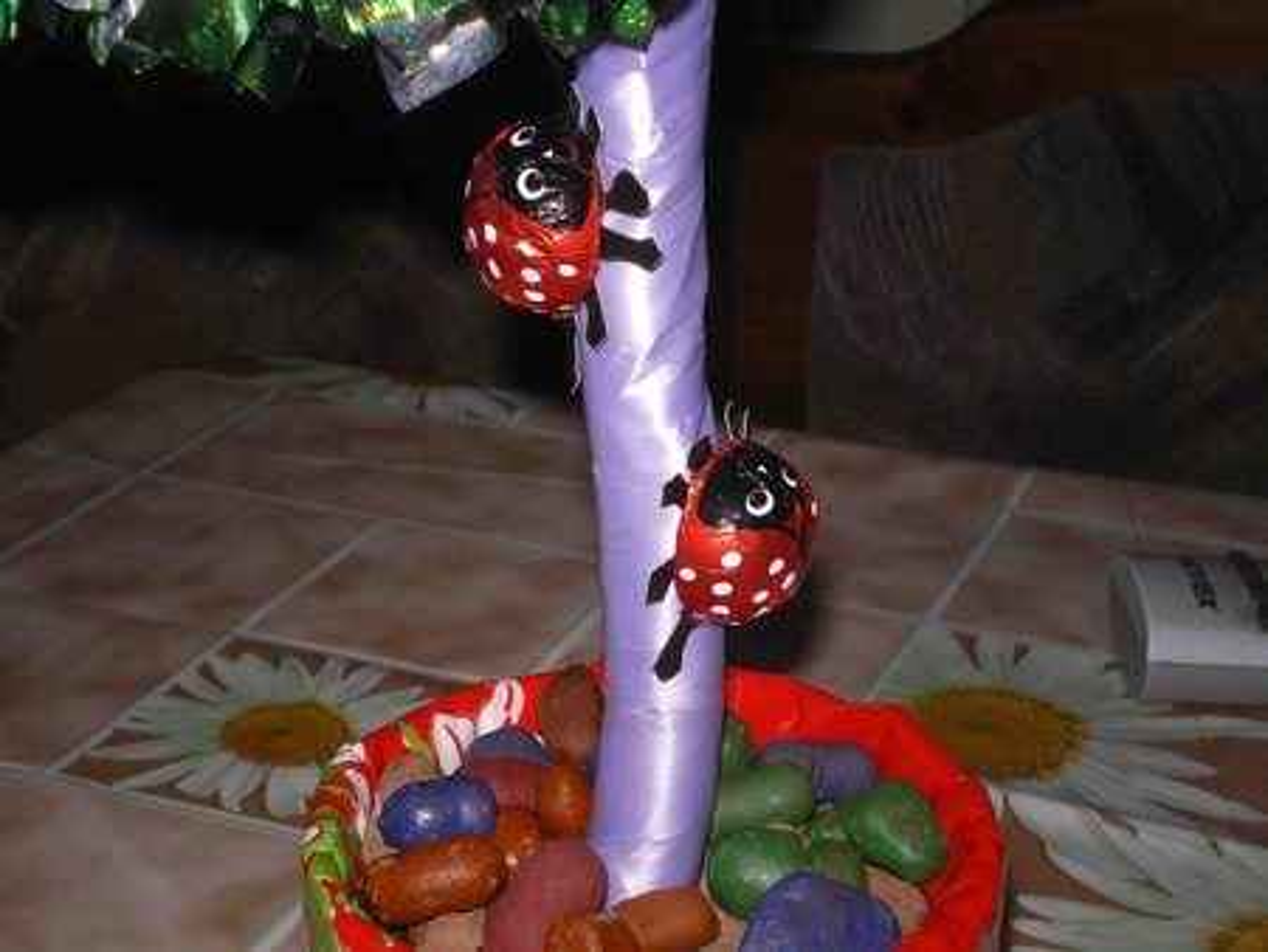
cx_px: 634
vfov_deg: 21.6
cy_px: 476
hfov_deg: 28.5
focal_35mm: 68
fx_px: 2492
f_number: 6.2
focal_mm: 11.3
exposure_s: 1/40
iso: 64
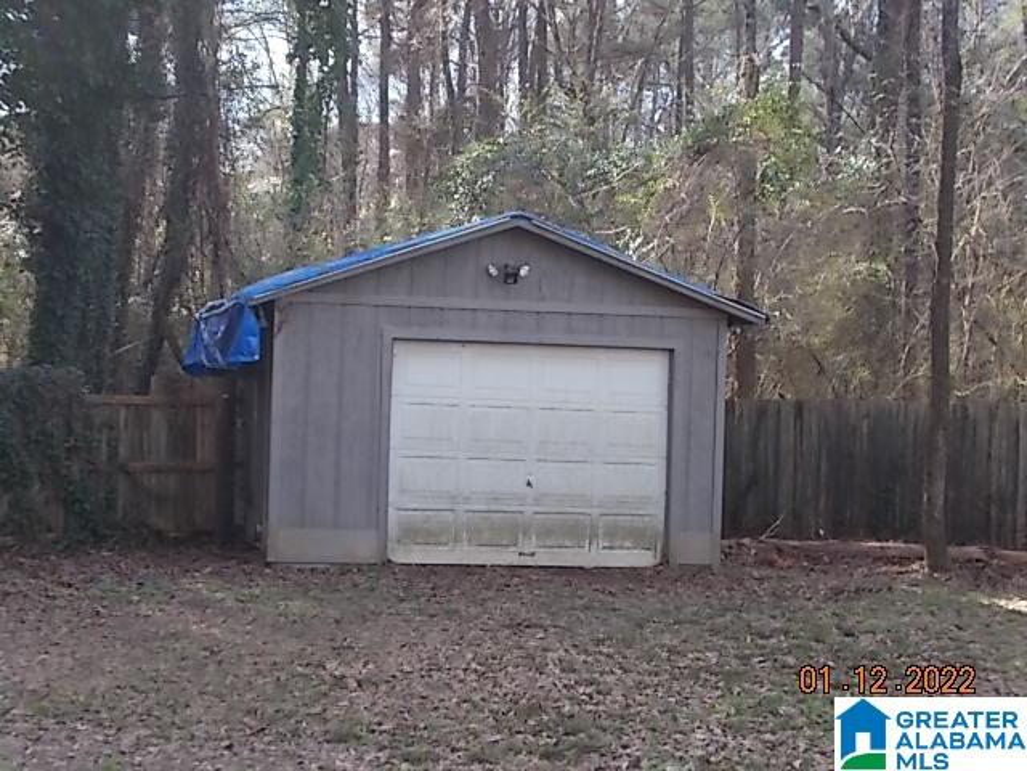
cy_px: 386
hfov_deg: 33.2
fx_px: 1721
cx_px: 514
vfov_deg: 25.2
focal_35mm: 58
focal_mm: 10.3
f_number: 4.9
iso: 80
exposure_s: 1/60
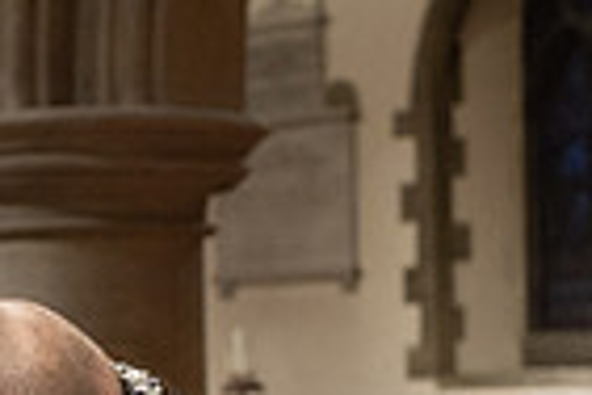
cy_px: 576
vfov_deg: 9.3
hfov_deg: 14.2
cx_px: 109
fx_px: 2368
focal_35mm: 144
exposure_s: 1/100
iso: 2000
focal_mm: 35
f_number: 2.5
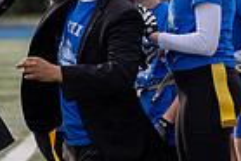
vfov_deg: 2.8
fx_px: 3304
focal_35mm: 493
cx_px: 94
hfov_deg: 4.2
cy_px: -24
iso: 200
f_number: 2.8
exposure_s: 1/2500
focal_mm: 93
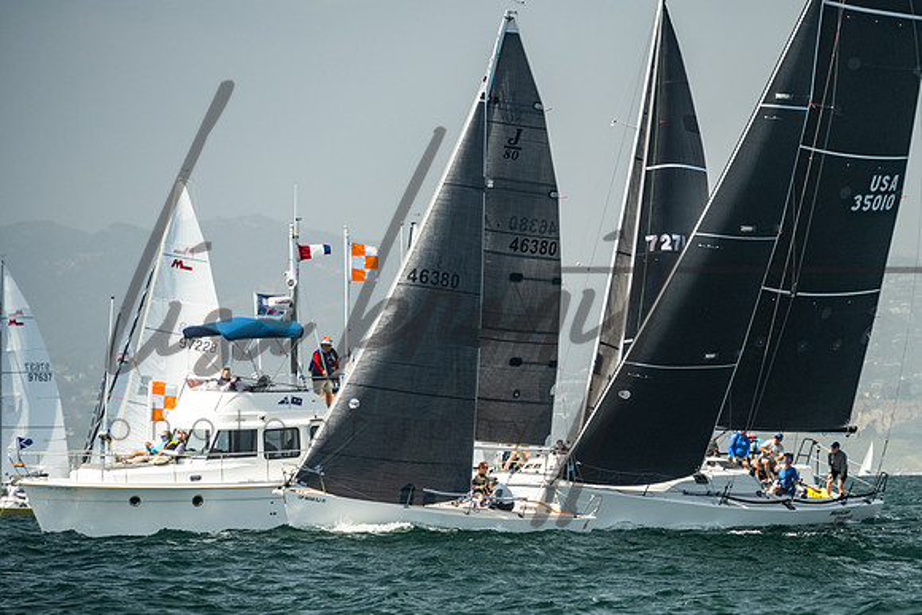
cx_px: 602
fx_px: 7333
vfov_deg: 4.8
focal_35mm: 286
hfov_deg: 7.2
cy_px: 425
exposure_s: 1/640
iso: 320
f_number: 6.3
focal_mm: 200
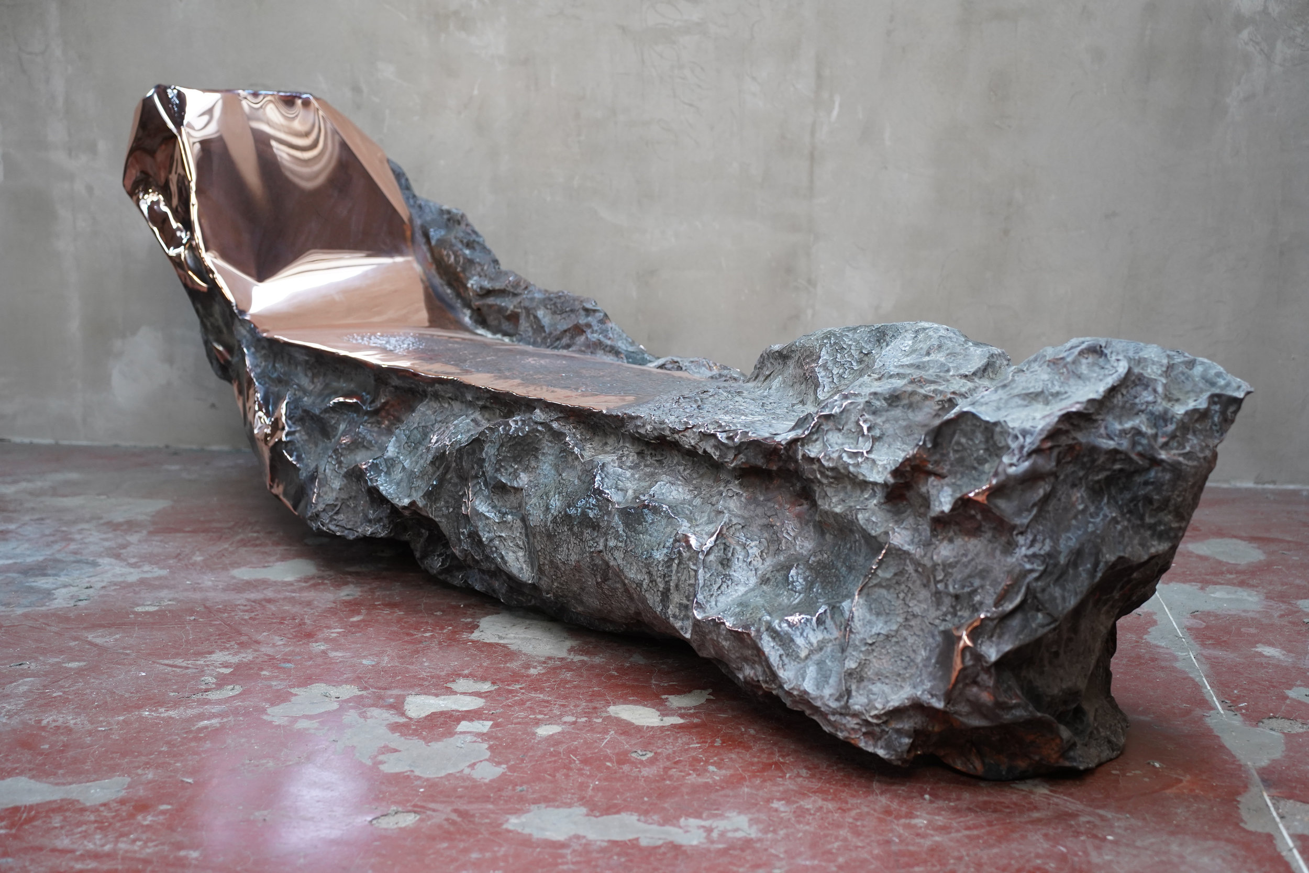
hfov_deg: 36.9
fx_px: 1963
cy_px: 436
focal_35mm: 54
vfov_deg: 25.1
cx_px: 654
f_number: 2.8
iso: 2000
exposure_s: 1/160
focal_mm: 54
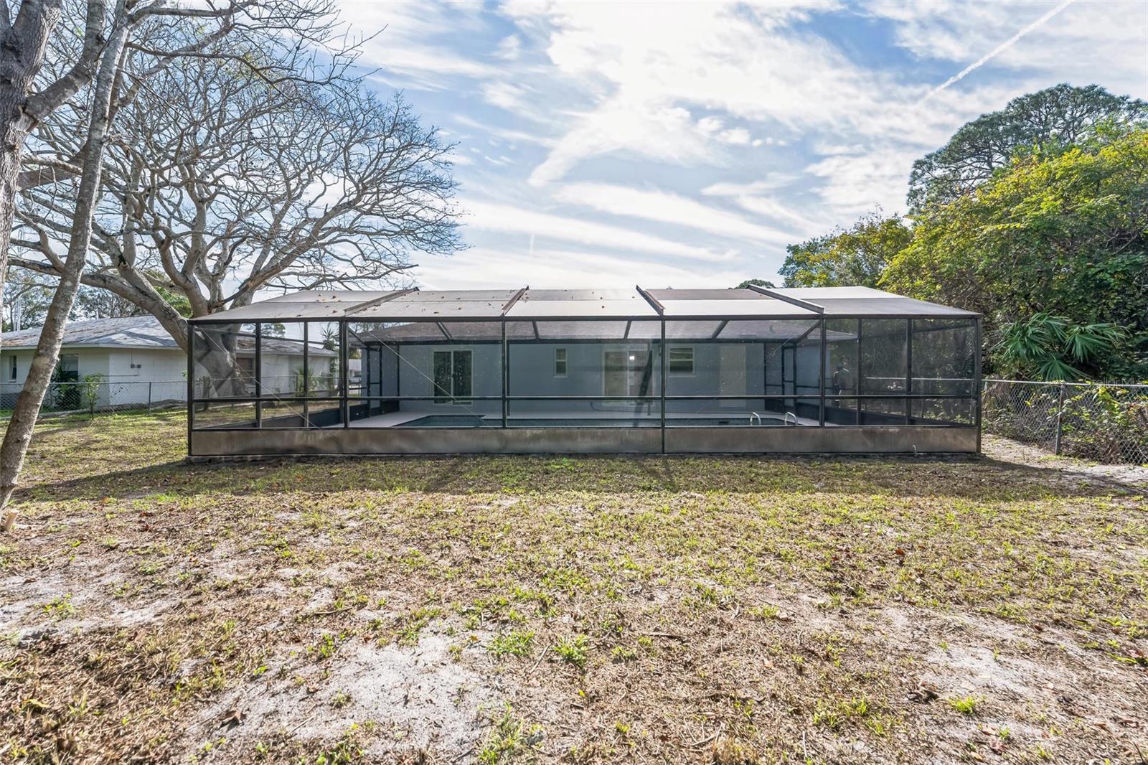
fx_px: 491
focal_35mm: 15
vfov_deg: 75.8
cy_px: 382
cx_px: 574
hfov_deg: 98.9
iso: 250
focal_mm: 15.4
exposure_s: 1/400
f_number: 7.1
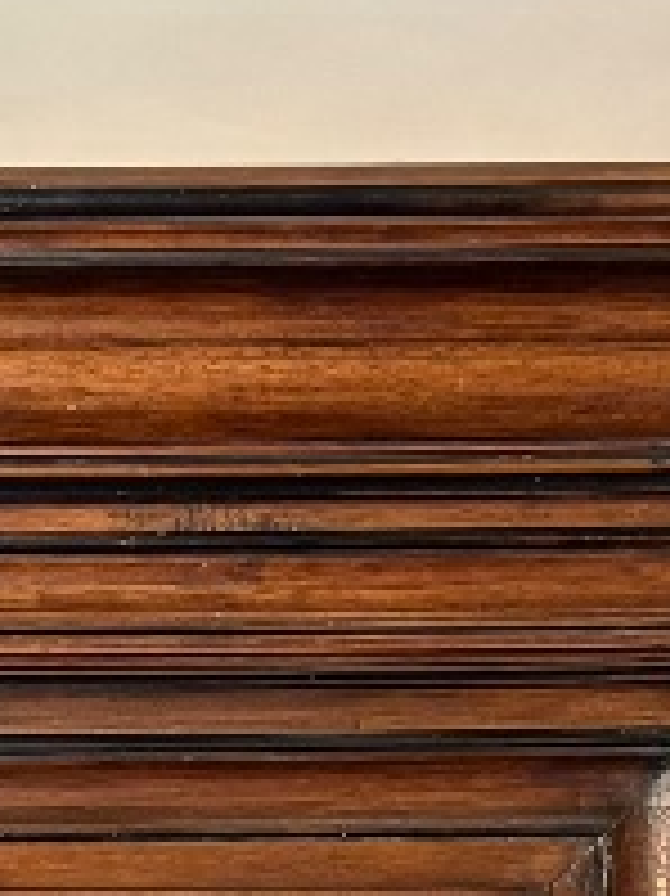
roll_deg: -0.6
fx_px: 4056
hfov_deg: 8.9
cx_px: -710
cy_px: 2283
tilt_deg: -2.4
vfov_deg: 10.5
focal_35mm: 157
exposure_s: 1/60
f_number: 1.6
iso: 160
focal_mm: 5.96
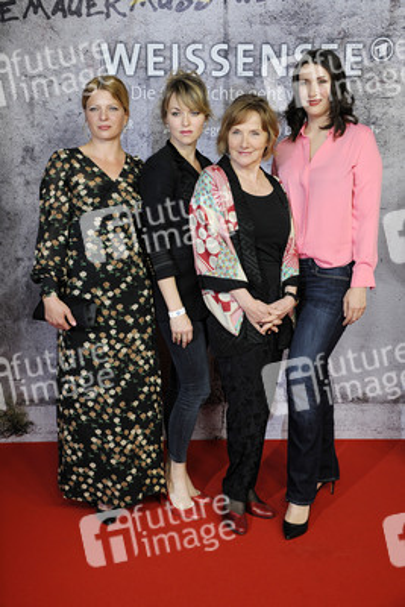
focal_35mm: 42
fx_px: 708
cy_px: 304
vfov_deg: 46.4
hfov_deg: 31.9
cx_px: 202
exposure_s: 1/160
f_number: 5.6
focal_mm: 42
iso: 640
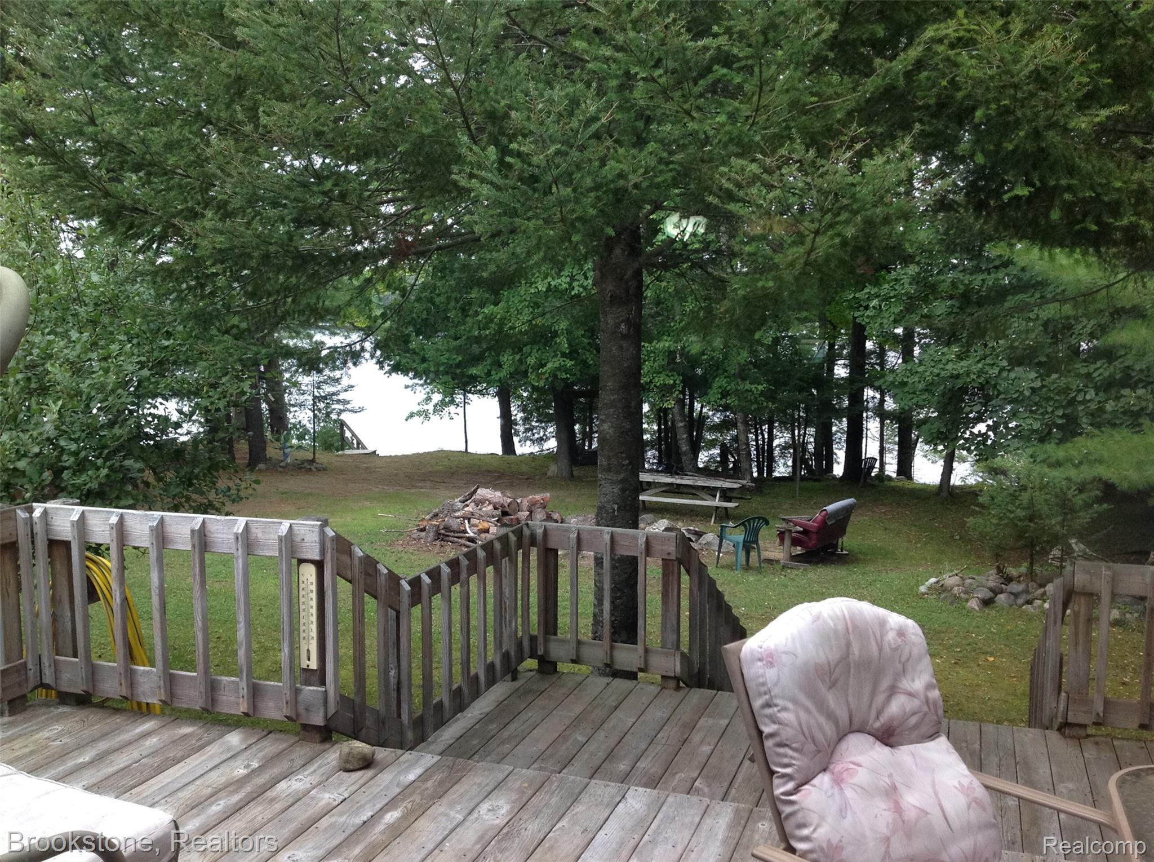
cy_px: 431
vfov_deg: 40.6
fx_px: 1165
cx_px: 577
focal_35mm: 35
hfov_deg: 52.7
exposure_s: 1/120
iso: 100
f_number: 2.4
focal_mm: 4.28
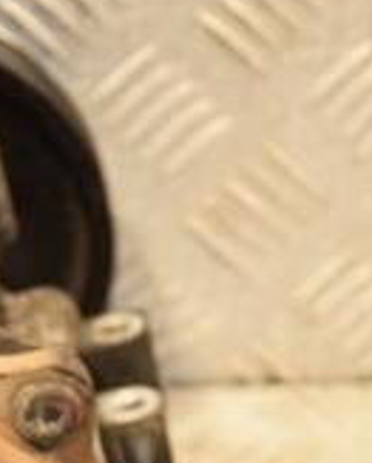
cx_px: -23
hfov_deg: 4.8
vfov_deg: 6.0
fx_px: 4405
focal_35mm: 321
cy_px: 483
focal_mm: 62
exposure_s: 1/125
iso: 800
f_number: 5.3
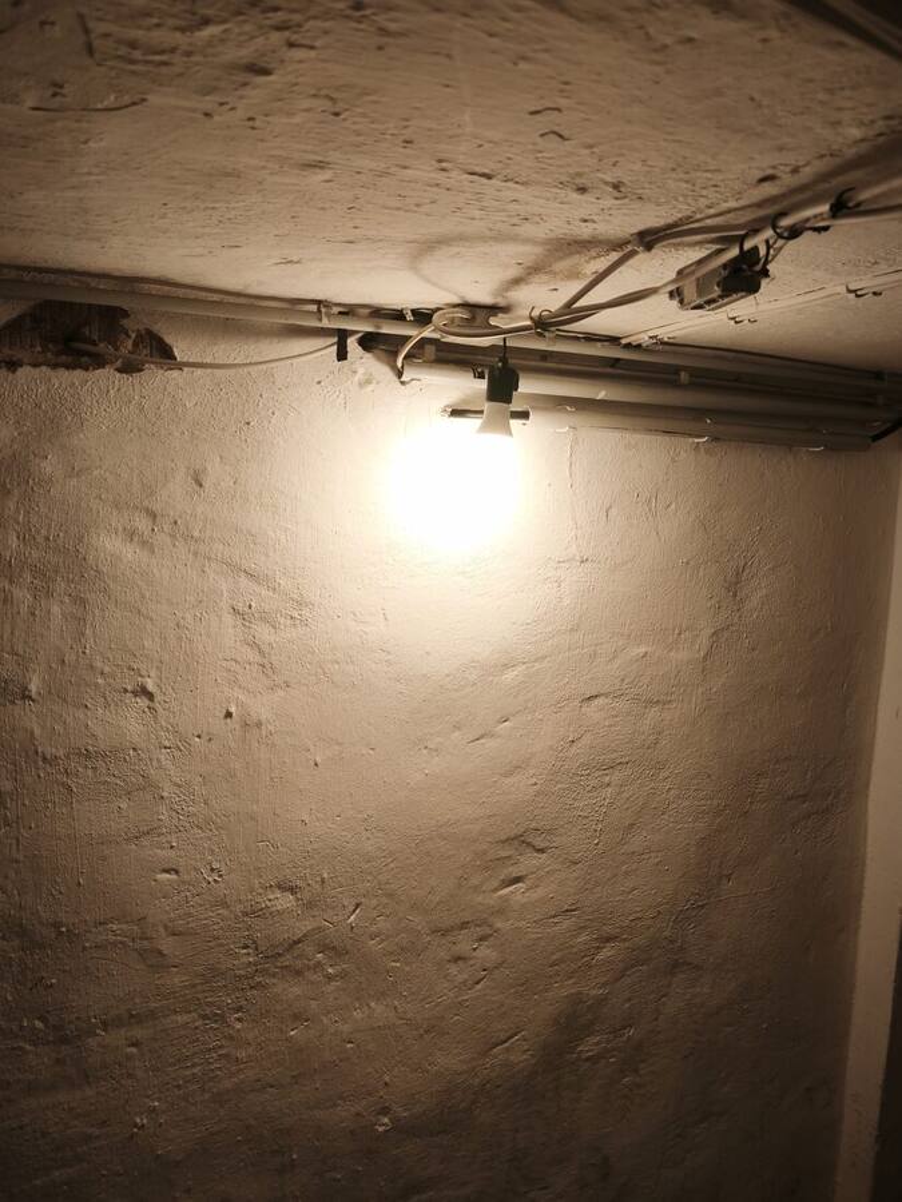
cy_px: 601
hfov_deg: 58.9
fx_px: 799
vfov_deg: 73.9
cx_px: 451
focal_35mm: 23
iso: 50
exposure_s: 1/103
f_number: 1.62
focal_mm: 6.45
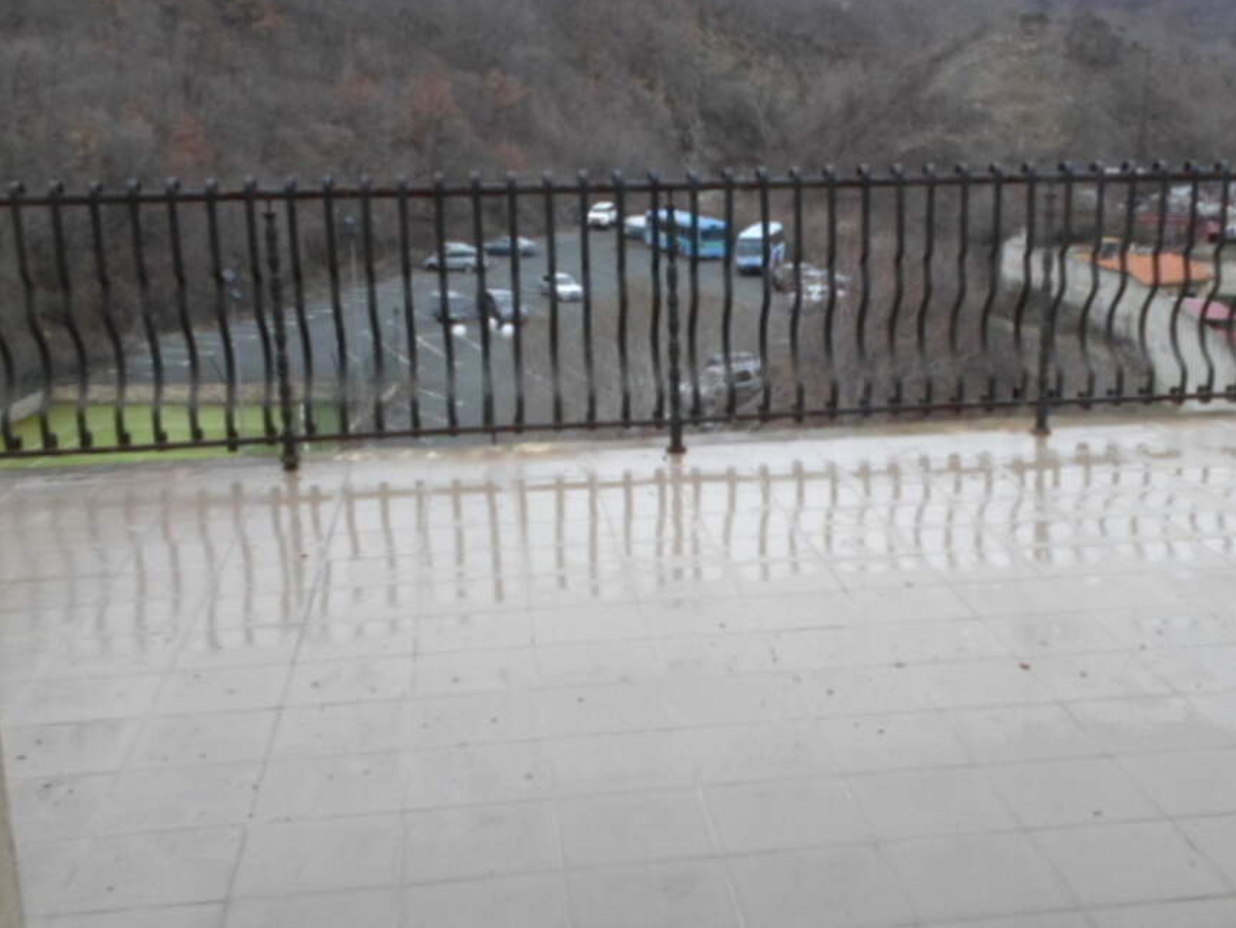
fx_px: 1500
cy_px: 472
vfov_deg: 34.4
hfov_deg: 44.5
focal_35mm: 42
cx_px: 760
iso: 80
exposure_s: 1/250
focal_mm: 4.5
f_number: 2.5
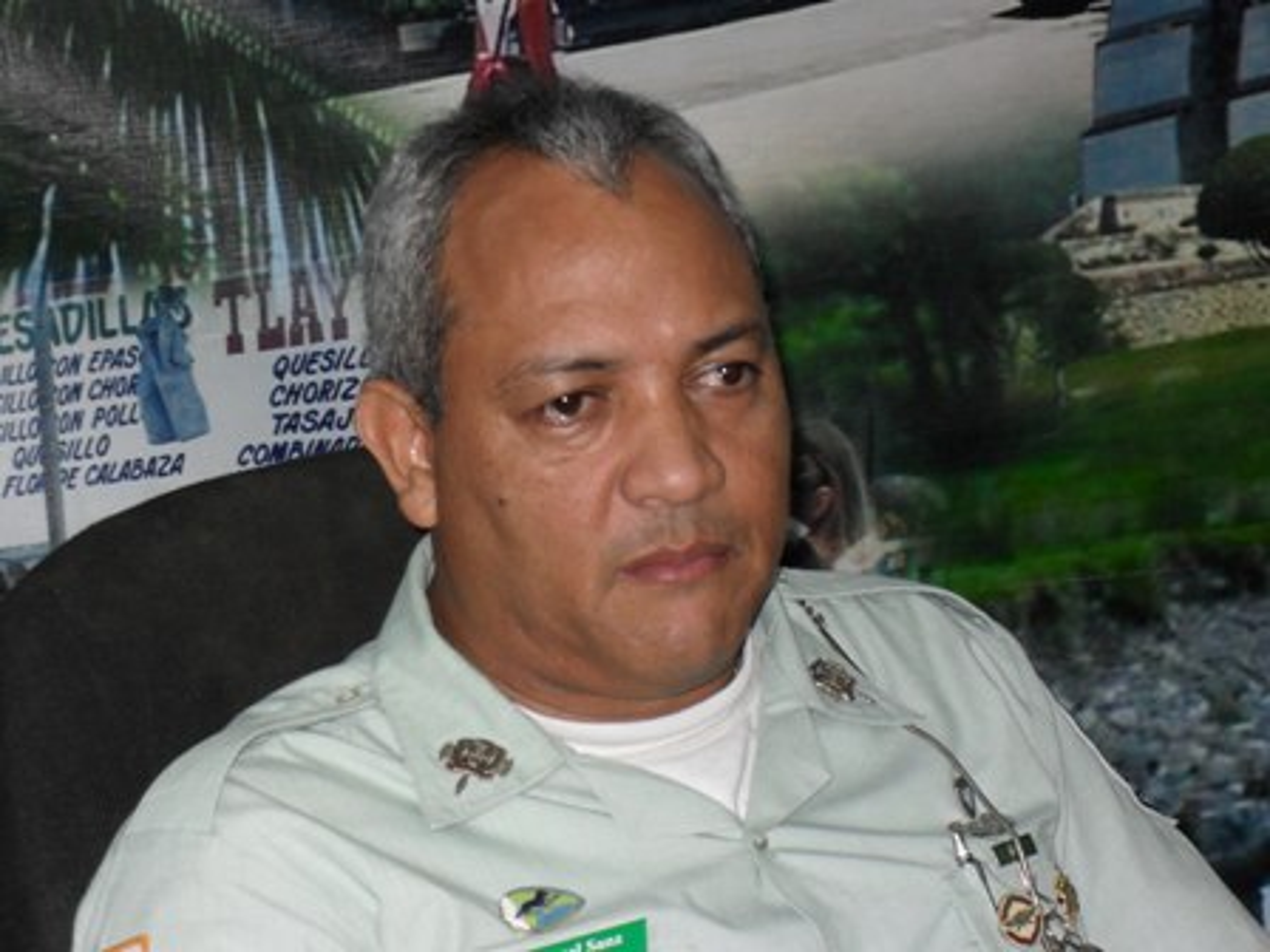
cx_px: 635
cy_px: 476
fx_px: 3852
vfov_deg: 14.1
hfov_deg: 18.7
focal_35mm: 105
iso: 200
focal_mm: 18.6
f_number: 5.2
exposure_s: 1/60
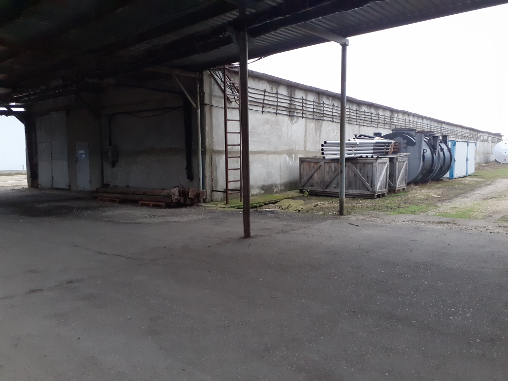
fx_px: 396
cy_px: 190
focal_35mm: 27
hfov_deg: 65.3
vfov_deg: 51.4
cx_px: 254
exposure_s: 1/25
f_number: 1.9
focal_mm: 3.6
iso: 200
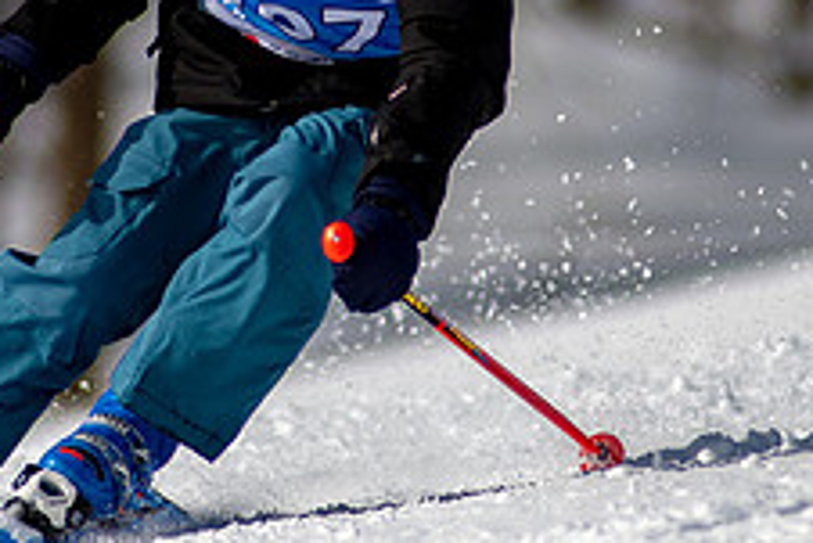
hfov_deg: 1.6
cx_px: 292
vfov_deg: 1.1
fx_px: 28743
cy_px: -54
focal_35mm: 1272
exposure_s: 1/6400
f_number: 2.8
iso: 100
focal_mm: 300
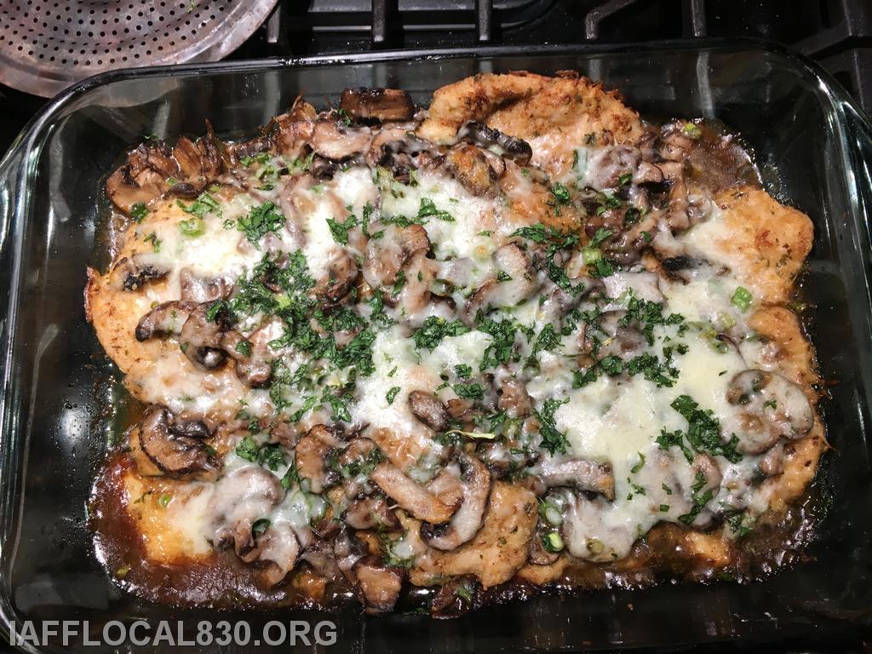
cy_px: 327
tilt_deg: -76.6
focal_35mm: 29
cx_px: 436
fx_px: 731
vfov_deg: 48.2
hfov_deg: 61.7
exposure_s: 1/30
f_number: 2.2
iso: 50
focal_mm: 4.15
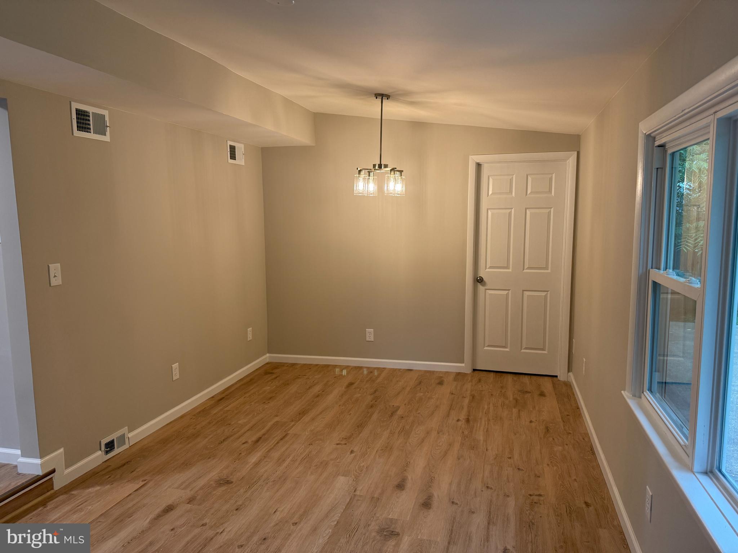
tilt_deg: -5.6
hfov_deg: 71.6
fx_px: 512
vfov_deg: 56.8
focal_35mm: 24
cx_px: 369
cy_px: 276
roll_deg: +0.5
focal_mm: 6.76
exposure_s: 1/125
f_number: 1.78
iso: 160
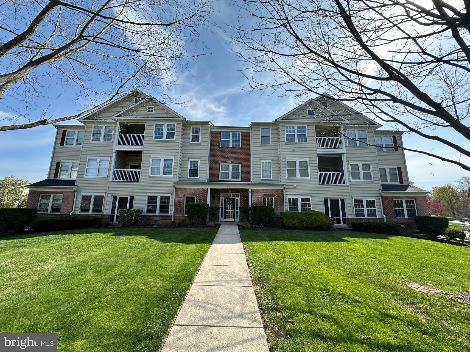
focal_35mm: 14
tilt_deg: +10.6
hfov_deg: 102.1
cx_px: 235
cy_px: 176
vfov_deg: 85.7
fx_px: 190
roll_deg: -1.3
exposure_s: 1/785
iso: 40
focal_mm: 2.22
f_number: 2.2
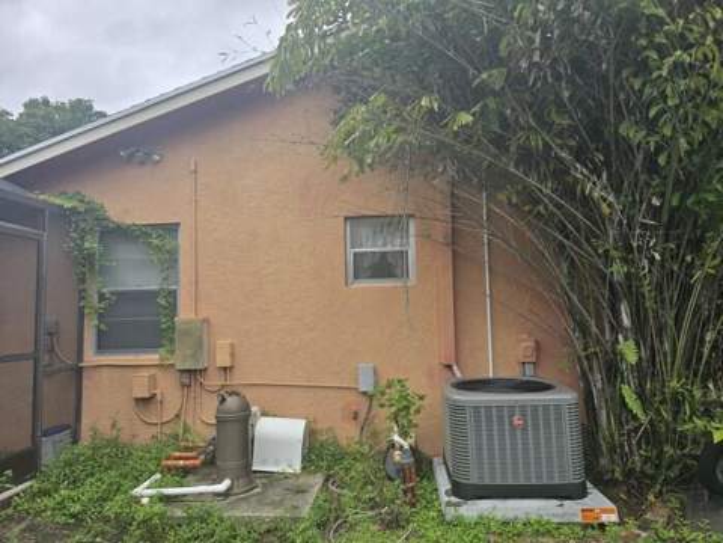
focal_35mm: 23
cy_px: 272
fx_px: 480
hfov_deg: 73.9
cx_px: 362
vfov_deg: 58.9
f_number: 1.7
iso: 12
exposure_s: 1/313
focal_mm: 6.3
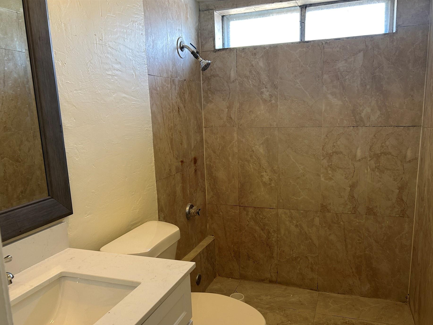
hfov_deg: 61.6
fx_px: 363
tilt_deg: -11.4
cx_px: 227
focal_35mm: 29
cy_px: 181
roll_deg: +2.0
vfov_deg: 48.1
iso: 100
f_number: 1.5
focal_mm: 5.7
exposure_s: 1/60
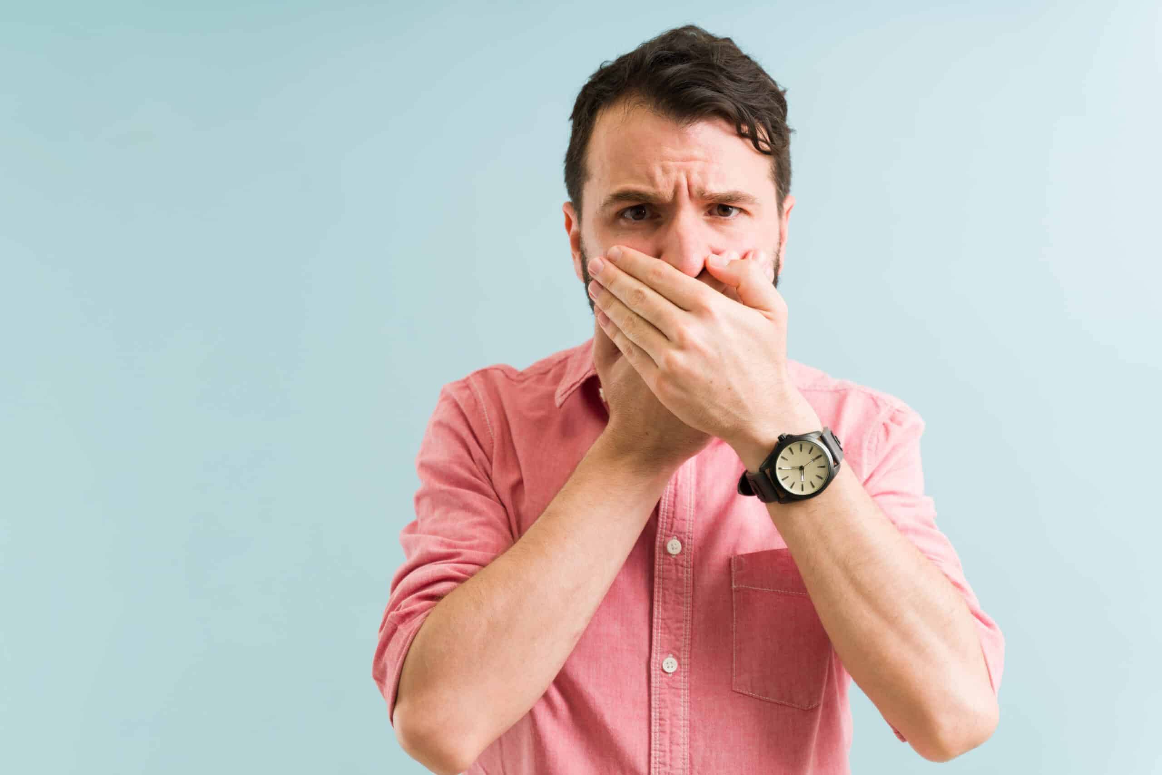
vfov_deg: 21.9
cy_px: 388
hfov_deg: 32.4
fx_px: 2002
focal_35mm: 62
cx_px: 581
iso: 100
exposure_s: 1/160
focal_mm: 62
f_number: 2.8
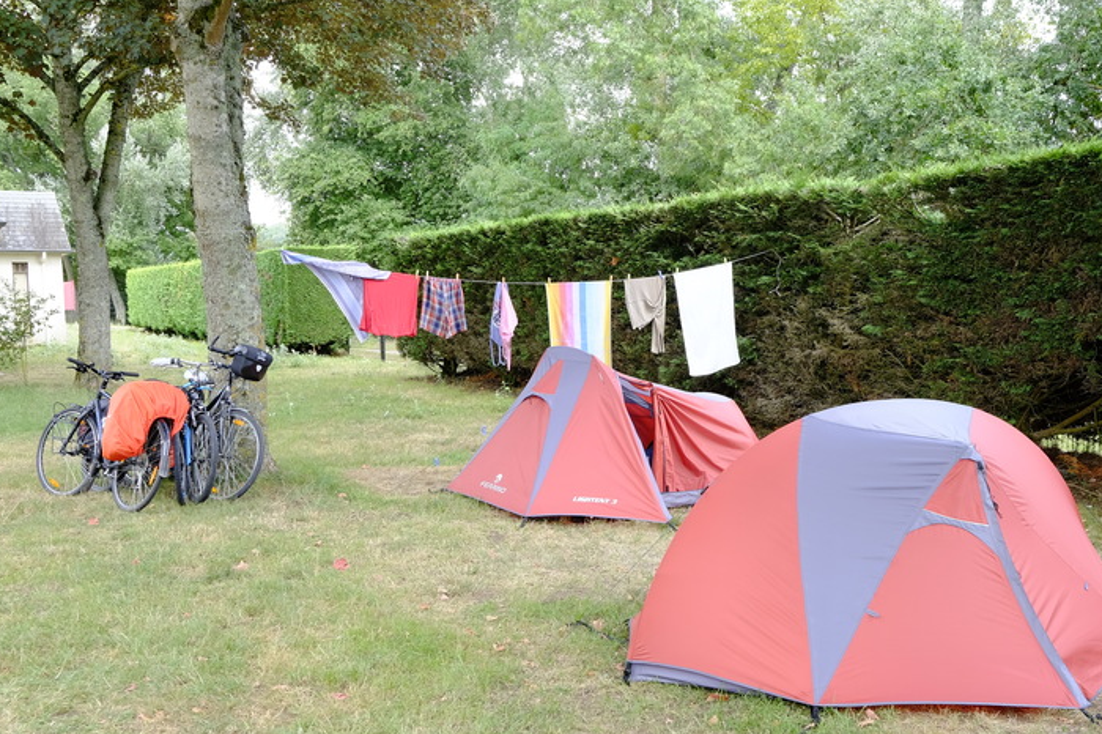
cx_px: 584
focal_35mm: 40
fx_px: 1224
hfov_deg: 48.5
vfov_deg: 33.3
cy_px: 415
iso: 400
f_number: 8
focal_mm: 23
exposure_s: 1/58
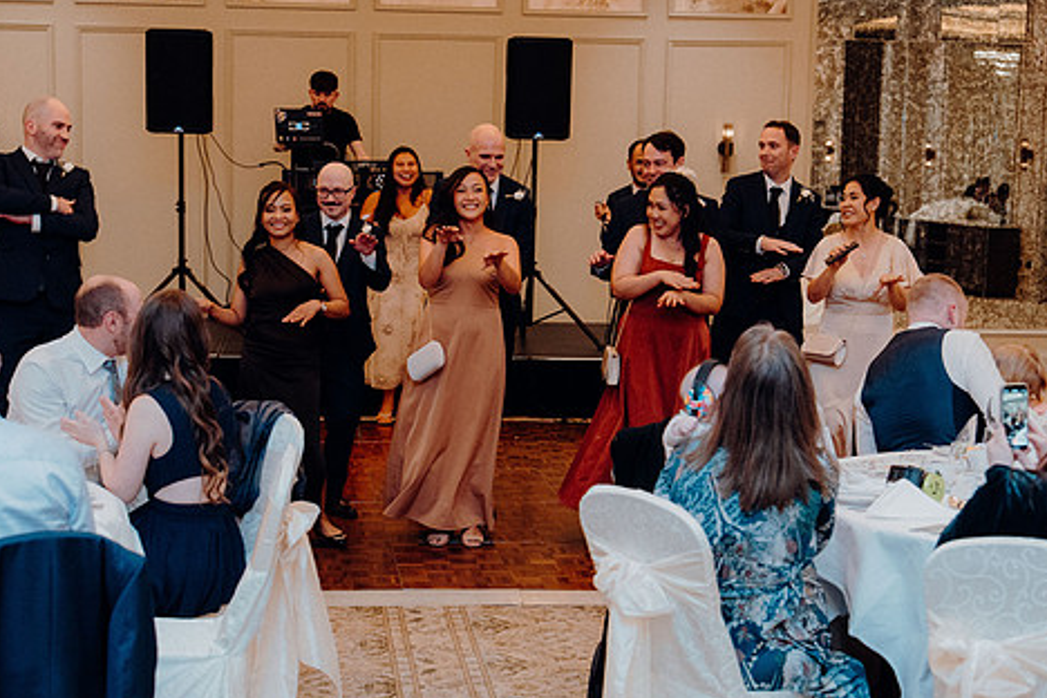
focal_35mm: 62
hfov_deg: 32.3
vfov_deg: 21.9
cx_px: 459
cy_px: 393
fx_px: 1803
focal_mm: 50
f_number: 3.5
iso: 3200
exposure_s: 1/160
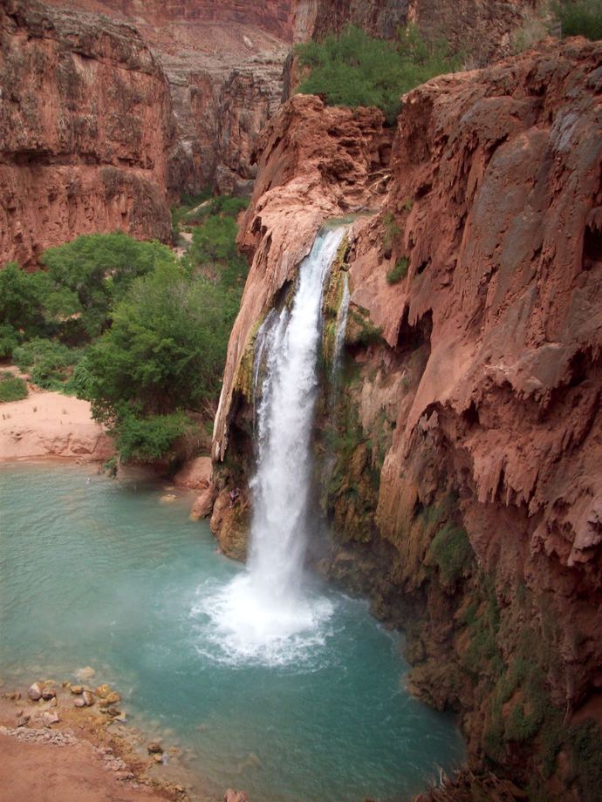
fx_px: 858
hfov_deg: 38.7
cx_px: 301
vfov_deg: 50.1
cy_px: 401
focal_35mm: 37
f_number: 5.6
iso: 80
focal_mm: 6.2
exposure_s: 1/233
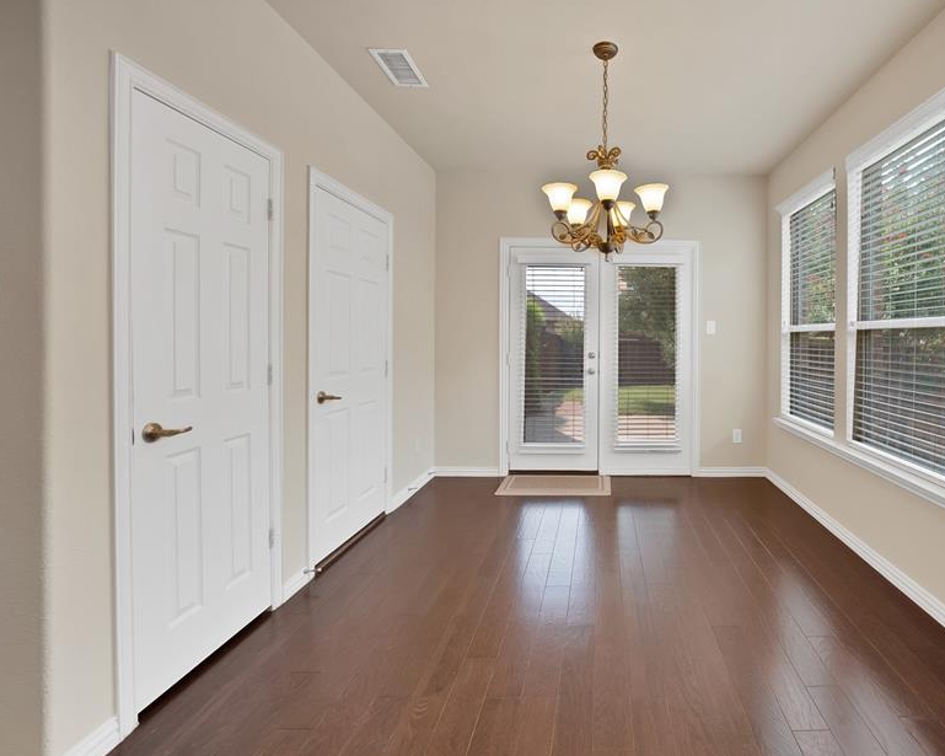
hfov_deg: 94.3
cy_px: 358
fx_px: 419
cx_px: 605
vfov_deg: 84.0
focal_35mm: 15
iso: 640
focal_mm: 12
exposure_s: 1/10
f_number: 9
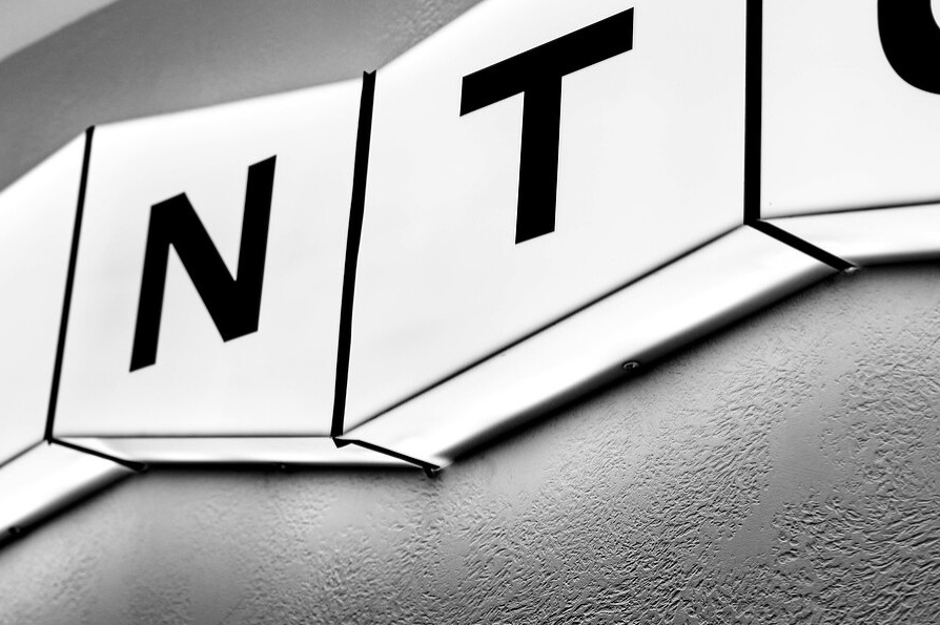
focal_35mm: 84
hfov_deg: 24.2
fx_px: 2192
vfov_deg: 16.2
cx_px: 472
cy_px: 270
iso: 400
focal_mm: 50
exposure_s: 1/160
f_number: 4.5
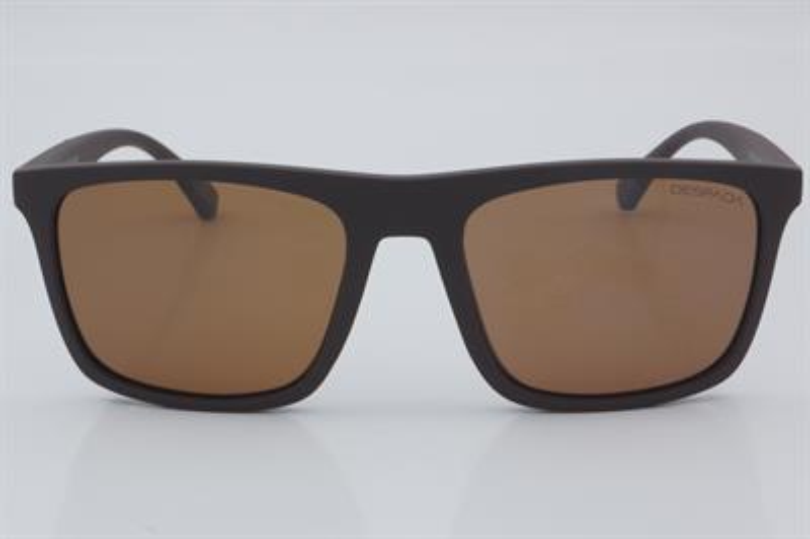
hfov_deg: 24.6
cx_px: 405
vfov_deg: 16.5
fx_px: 1855
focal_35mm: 82
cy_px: 270
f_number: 32
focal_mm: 55
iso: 100
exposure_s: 1/4
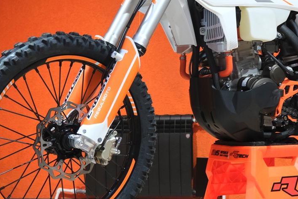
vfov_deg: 14.8
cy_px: 34
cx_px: 256
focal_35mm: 92
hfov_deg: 21.7
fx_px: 762
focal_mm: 27.5
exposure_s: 1/100
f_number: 4
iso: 1600
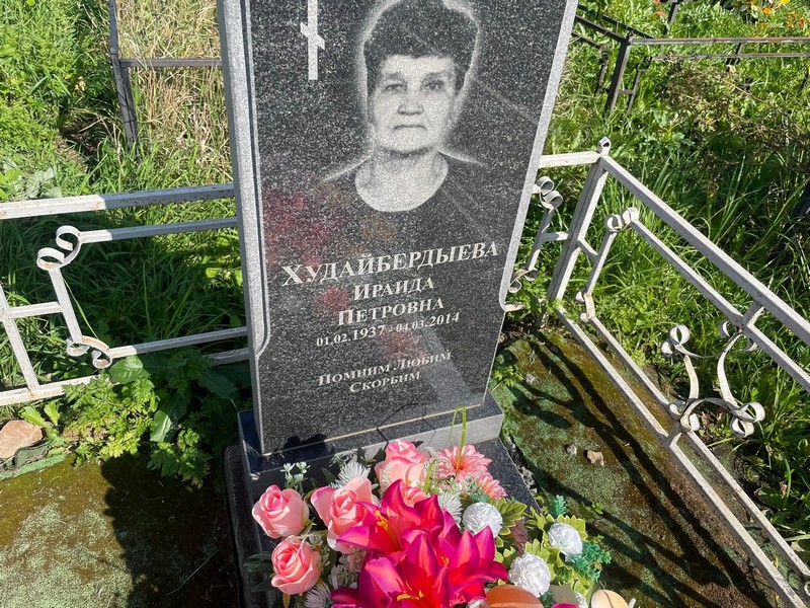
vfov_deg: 53.1
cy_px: 304
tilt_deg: -40.1
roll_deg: -4.4
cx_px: 405
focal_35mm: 26
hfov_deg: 67.3
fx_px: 608
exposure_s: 1/2681
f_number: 1.6
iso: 32
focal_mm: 4.2
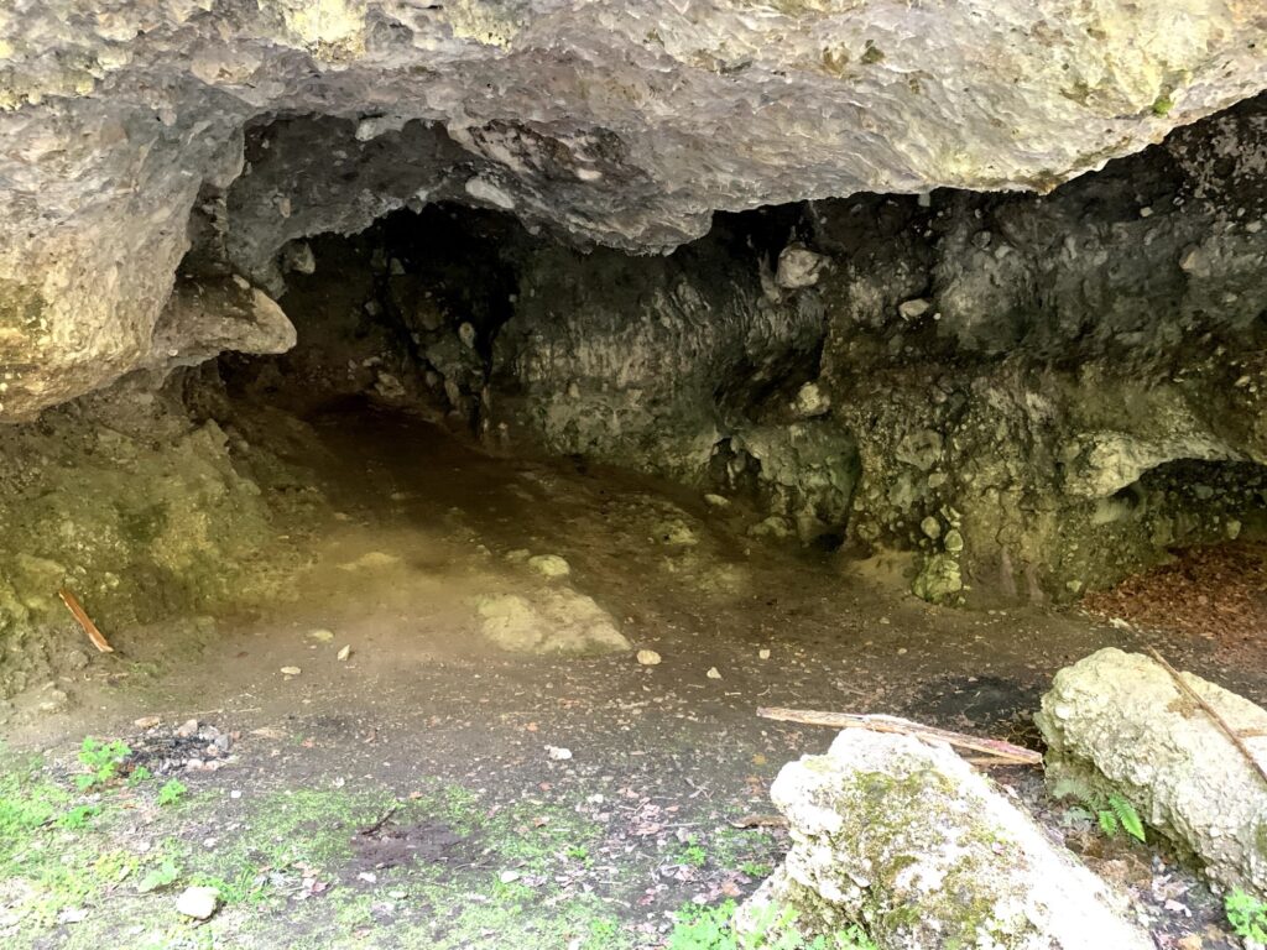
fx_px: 952
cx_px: 634
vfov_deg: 53.1
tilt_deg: +3.4
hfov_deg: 67.3
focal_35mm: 26
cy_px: 475
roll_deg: +2.0
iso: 640
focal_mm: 4.25
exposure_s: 1/30
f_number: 1.8
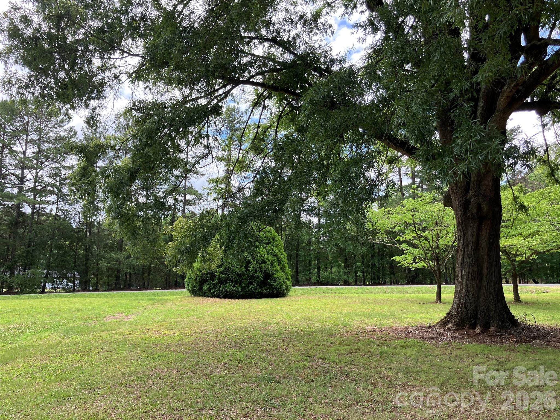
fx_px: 453
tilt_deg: +6.9
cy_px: 210
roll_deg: -0.6
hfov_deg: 63.4
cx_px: 280
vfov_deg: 49.7
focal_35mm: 28
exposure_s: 1/415
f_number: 1.8
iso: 32
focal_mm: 3.99
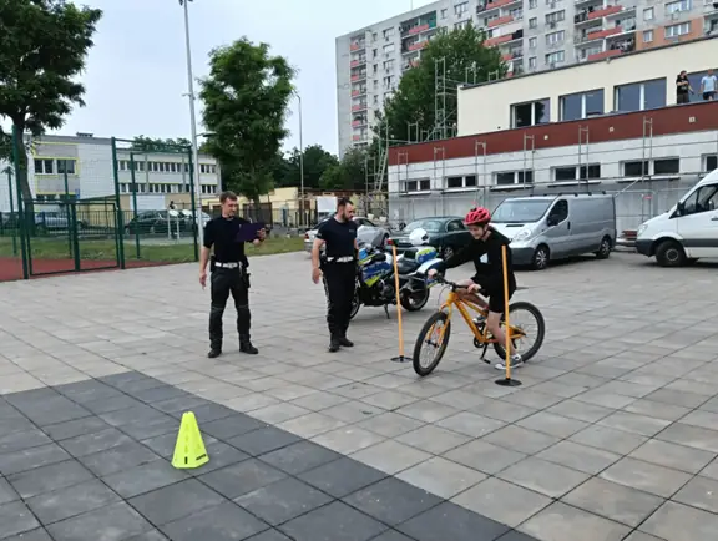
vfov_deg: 51.5
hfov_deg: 65.2
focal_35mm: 27
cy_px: 270
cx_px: 359
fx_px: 561
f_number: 1.8
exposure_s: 1/499
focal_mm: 3.98
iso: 64
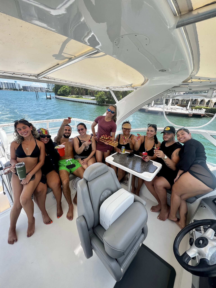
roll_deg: -3.0
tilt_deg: -21.7
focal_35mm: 13
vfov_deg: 106.2
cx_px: 108
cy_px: 144
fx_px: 108
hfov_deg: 89.9
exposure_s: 1/547
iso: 32
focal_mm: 1.57
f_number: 1.8
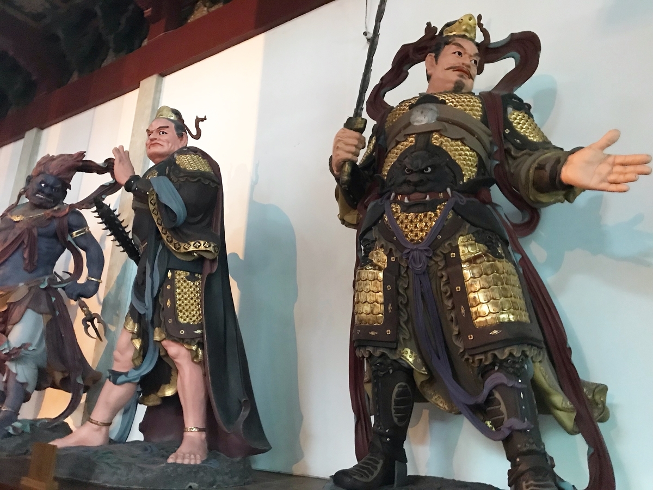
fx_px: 528
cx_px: 326
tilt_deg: +17.2
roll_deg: -3.6
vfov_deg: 49.7
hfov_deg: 63.5
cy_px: 245
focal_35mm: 28
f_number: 1.8
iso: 80
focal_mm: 3.99
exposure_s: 1/4
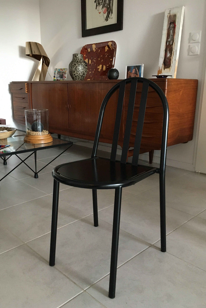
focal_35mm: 31
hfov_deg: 42.3
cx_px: 98
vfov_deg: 60.3
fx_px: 266
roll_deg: -0.7
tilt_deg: -13.7
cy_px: 158
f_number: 2.2
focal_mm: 4.15
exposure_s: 1/33
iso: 250
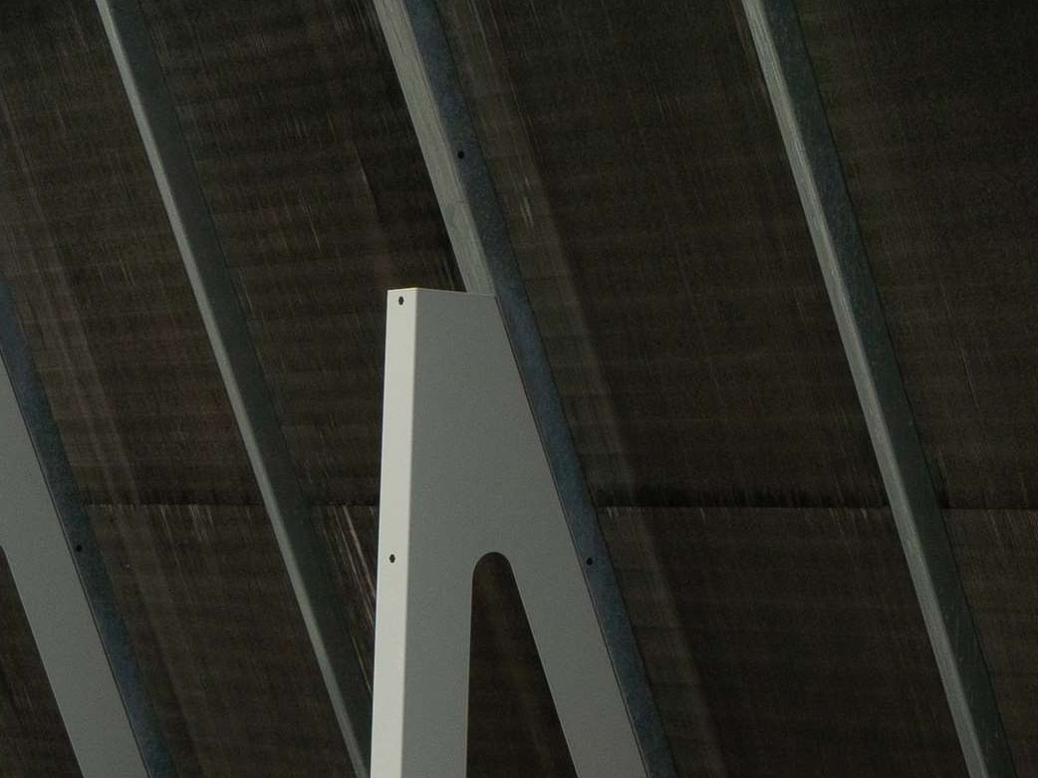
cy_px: 199
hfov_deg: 21.4
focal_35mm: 91
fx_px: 2728
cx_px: 764
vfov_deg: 16.2
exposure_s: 1/250
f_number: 10
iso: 320
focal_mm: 24
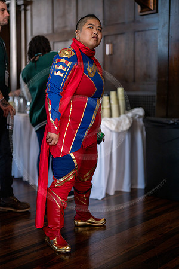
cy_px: 134
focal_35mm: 50
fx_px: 373
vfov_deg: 39.6
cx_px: 90
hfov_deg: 27.0
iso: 640
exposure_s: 1/200
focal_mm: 50
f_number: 1.2
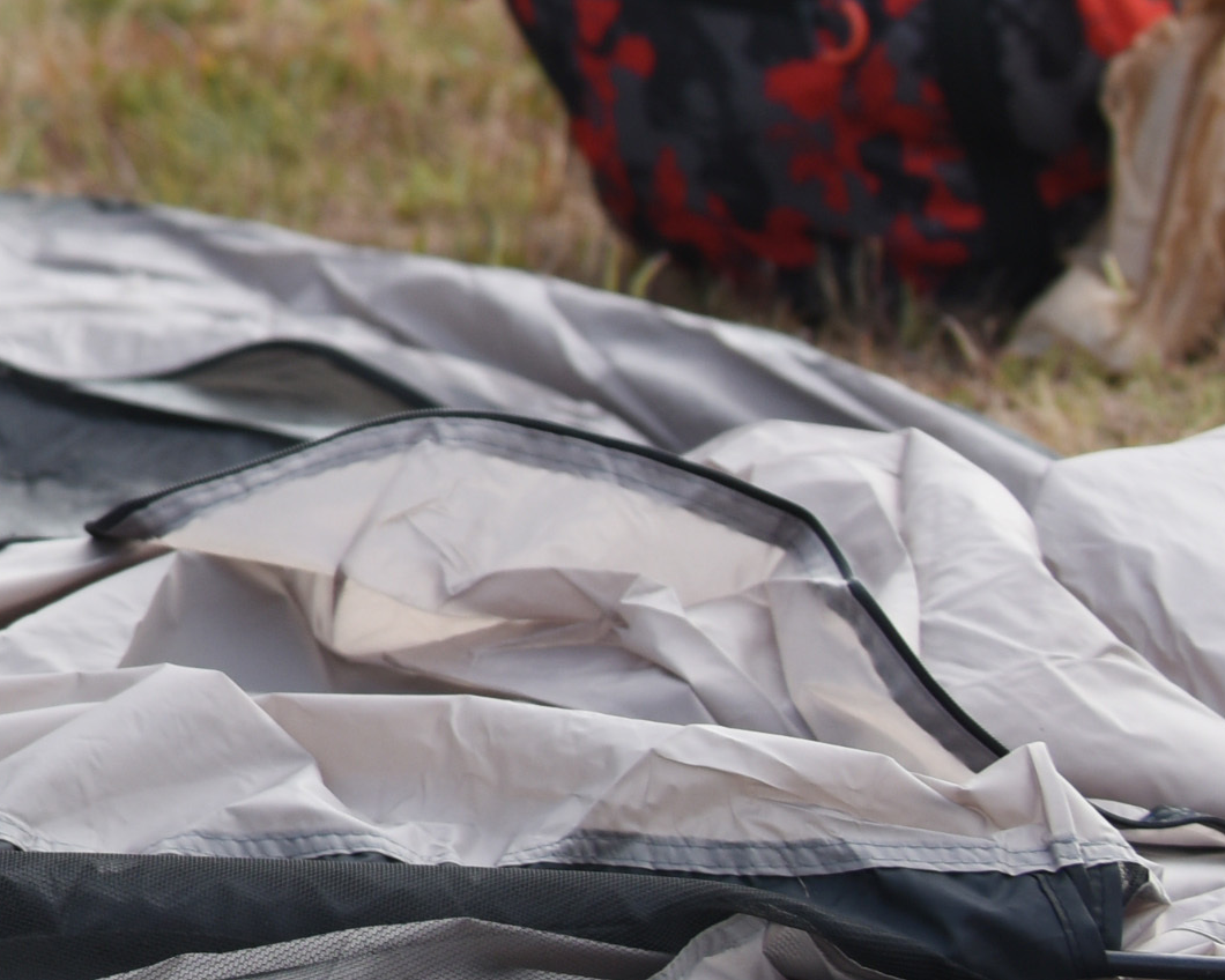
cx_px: -1598
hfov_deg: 5.5
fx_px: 12399
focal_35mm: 342
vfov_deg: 4.5
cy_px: -417
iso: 160
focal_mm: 70
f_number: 5
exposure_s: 1/400
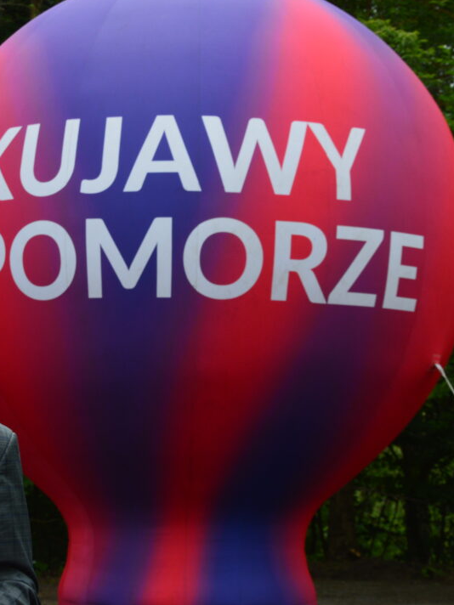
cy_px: 301
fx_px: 1609
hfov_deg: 16.0
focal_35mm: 92
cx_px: 141
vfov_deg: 21.3
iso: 400
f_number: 10
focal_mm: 42
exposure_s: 1/250
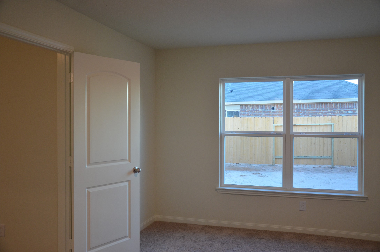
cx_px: 190
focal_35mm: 33
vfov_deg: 39.8
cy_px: 126
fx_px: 348
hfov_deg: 57.3
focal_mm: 22
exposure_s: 1/60
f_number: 4
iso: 800
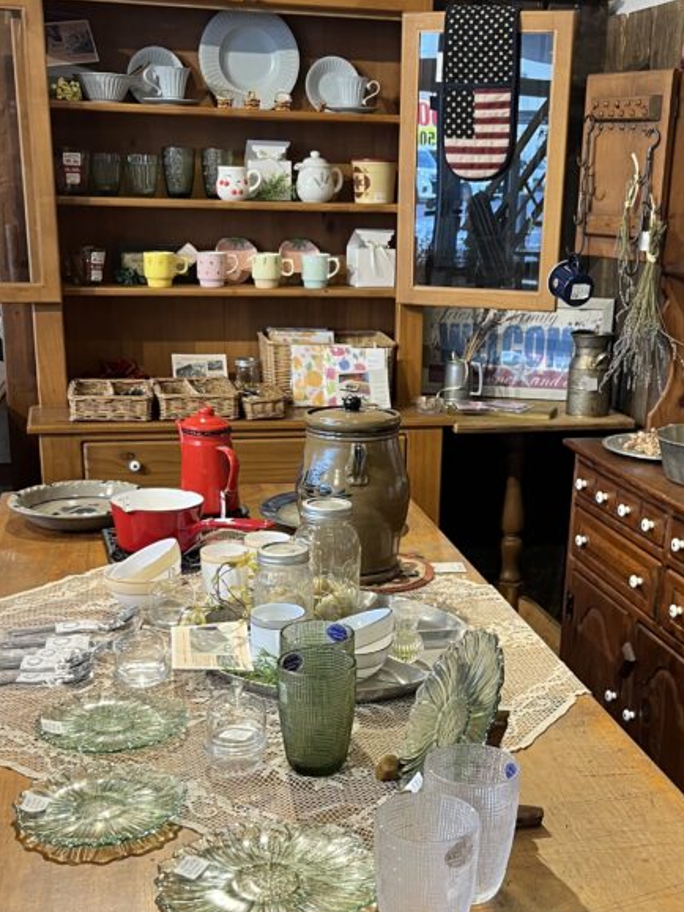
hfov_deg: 31.5
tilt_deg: -19.5
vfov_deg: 40.9
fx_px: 1212
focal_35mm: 46
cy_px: 578
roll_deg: -1.6
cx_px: 396
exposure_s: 1/50
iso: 80
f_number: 1.6
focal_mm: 5.1
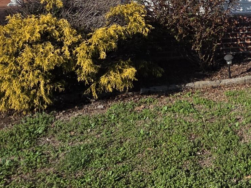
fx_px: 377
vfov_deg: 24.8
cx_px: 241
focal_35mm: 52
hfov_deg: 34.1
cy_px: -49
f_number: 1.9
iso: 40
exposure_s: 1/2820
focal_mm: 2.2
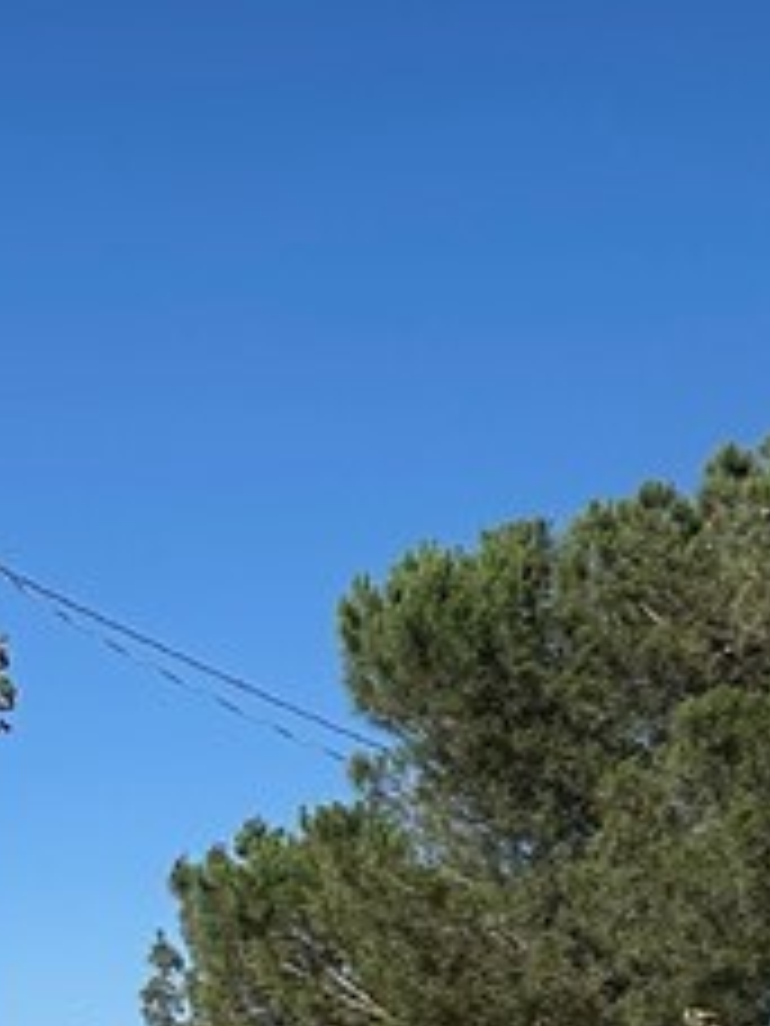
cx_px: 1612
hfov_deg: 12.0
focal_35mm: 108
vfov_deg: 17.2
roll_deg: +0.8
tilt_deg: -1.2
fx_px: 3203
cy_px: 1323
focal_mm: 6.86
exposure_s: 1/7576
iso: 80
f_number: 1.78
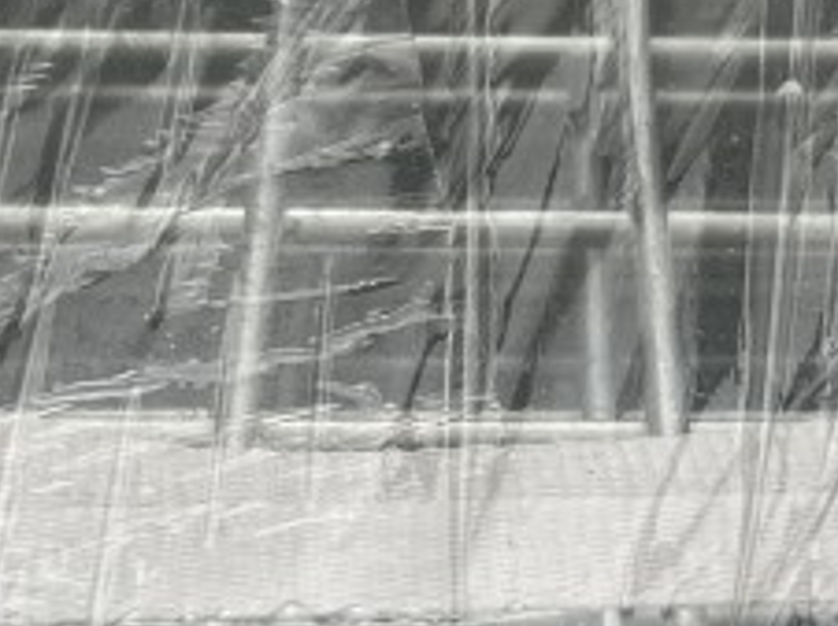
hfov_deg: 16.6
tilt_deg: -32.7
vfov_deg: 12.5
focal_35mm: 118
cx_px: 616
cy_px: 393
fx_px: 2854
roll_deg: +0.8
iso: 50
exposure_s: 1/4484
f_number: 1.6
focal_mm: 5.1
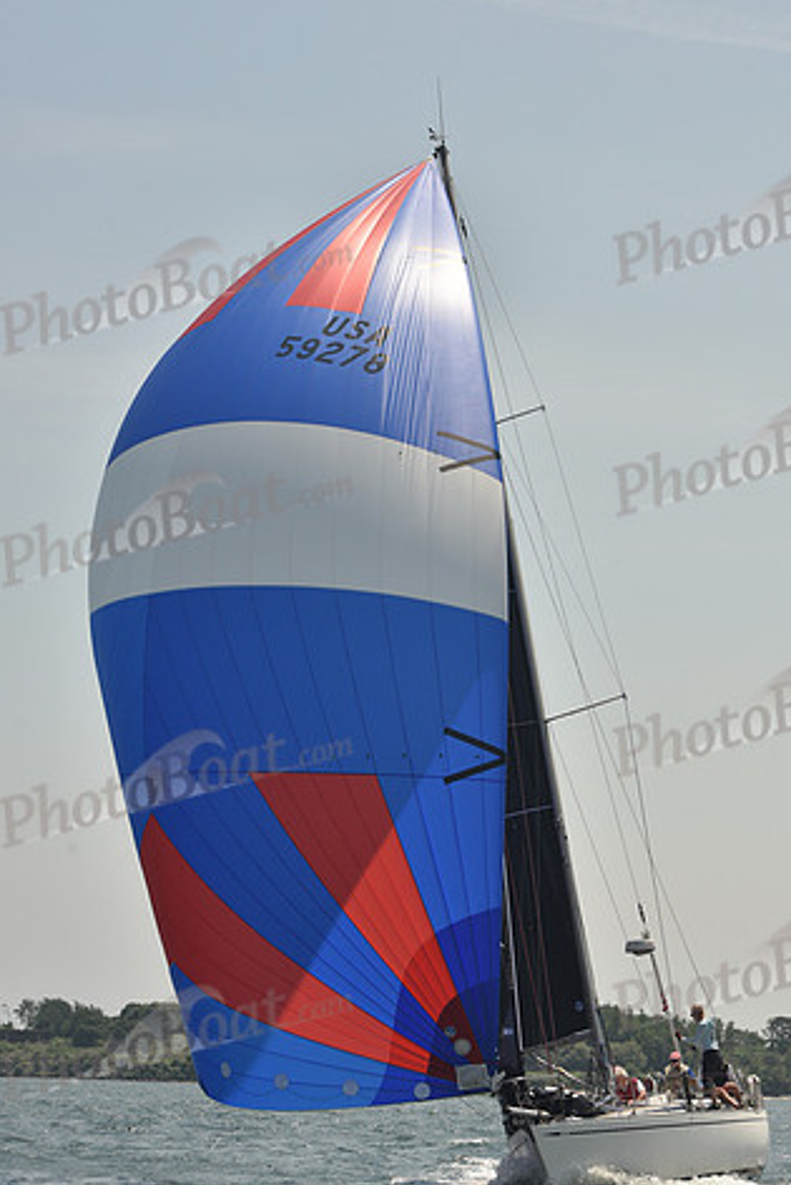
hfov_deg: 15.9
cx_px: 483
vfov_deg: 23.6
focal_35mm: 86
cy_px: 618
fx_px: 2832
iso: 250
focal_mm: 70
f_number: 8
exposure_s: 1/640
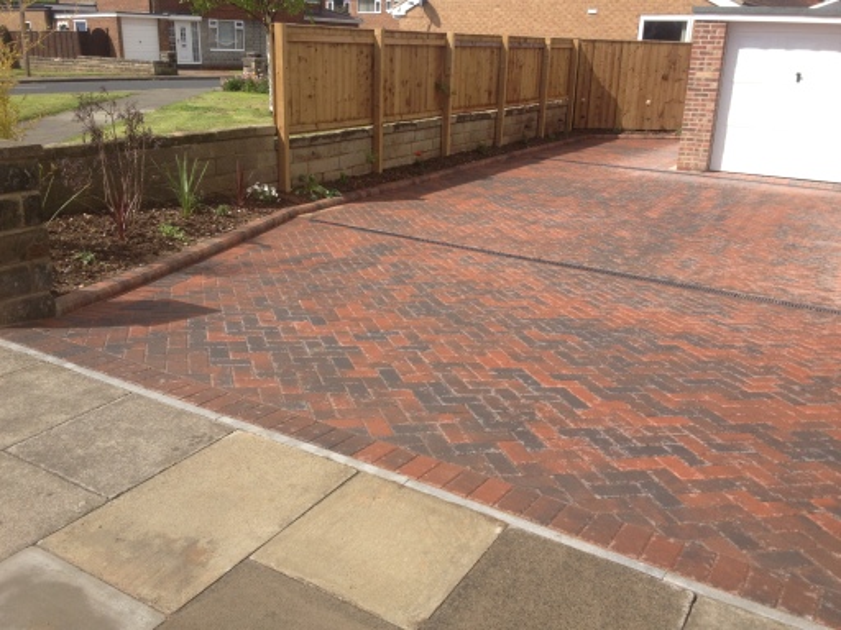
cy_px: 315
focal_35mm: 35
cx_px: 420
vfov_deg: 40.7
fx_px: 850
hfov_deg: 52.6
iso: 50
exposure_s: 1/1416
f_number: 2.4
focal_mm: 4.28
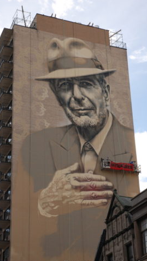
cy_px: 134
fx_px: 547
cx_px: 76
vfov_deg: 26.8
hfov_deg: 15.3
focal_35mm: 79
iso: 400
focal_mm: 48
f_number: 10
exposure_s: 1/400
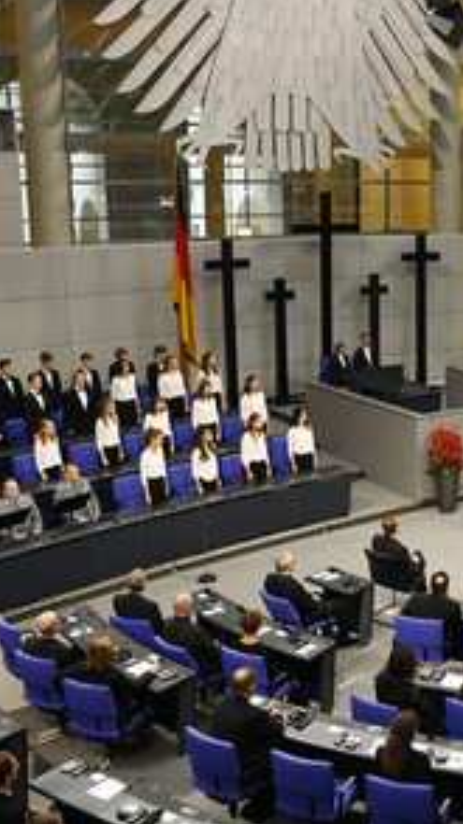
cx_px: 495
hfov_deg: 24.8
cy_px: 409
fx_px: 984
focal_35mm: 45
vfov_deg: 45.5
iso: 5000
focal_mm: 28
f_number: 6.3
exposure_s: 1/200
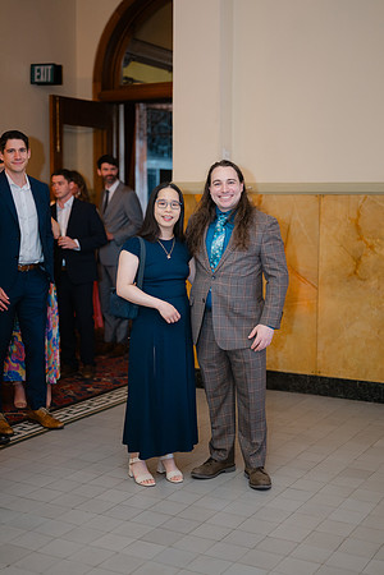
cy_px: 288
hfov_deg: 27.0
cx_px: 192
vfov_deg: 39.6
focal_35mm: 50
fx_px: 800
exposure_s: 1/125
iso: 320
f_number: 1.8
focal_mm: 50
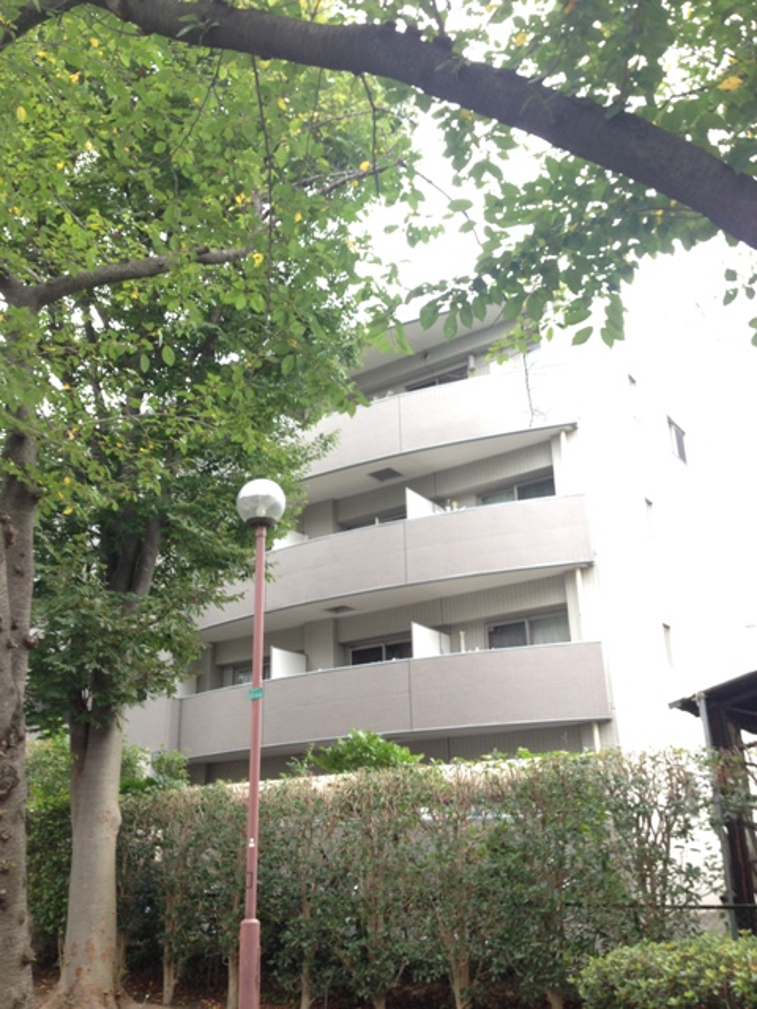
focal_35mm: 33
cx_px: 378
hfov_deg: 42.9
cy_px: 504
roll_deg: +2.1
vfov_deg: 55.4
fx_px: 962
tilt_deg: +20.4
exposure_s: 1/30
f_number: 2.4
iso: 50
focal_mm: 4.12
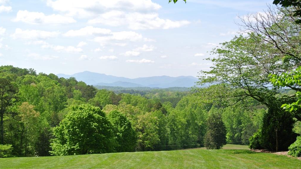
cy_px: 92
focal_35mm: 72
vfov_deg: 16.7
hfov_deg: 29.4
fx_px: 575
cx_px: 150
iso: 100
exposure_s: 1/400
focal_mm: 25.2
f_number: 5.3
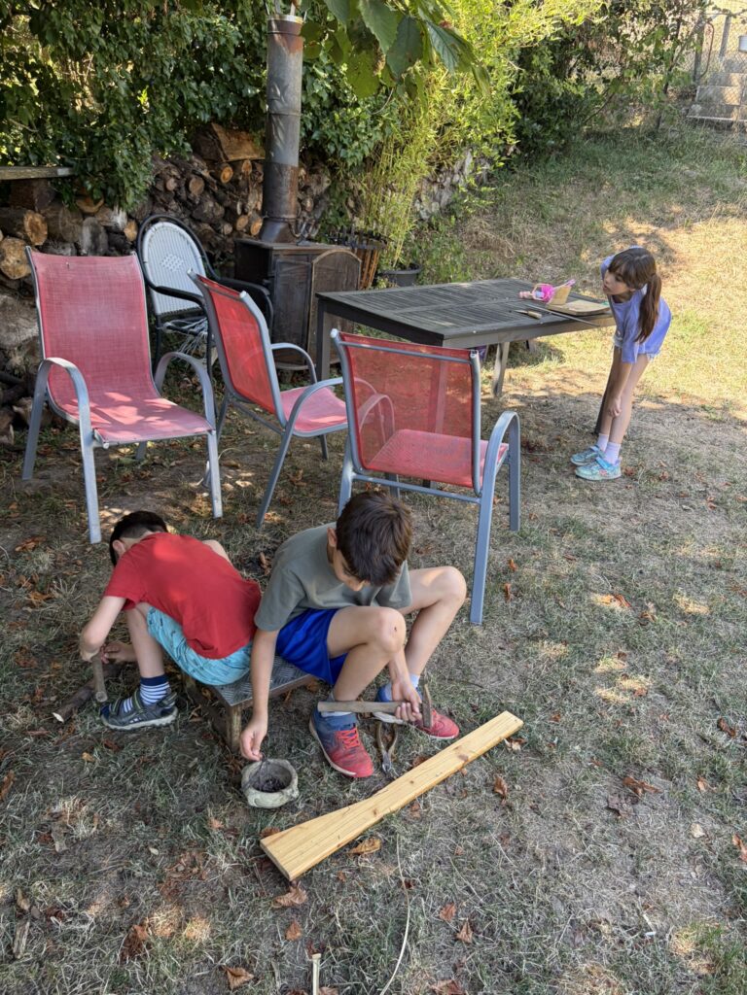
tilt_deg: -23.3
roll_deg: -4.3
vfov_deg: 67.3
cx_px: 374
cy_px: 498
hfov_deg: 53.1
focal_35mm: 26
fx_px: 748
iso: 80
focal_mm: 5.96
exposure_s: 1/199
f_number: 1.6
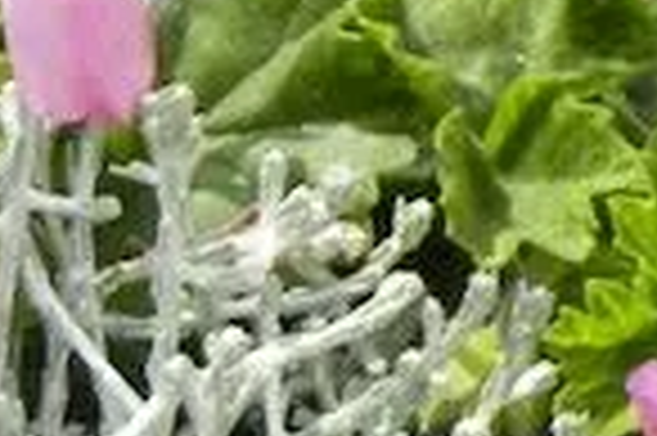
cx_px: -382
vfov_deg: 1.1
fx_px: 23133
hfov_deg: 1.6
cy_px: 1659
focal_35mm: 1269
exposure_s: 1/502
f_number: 4.6
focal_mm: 31.4
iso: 160
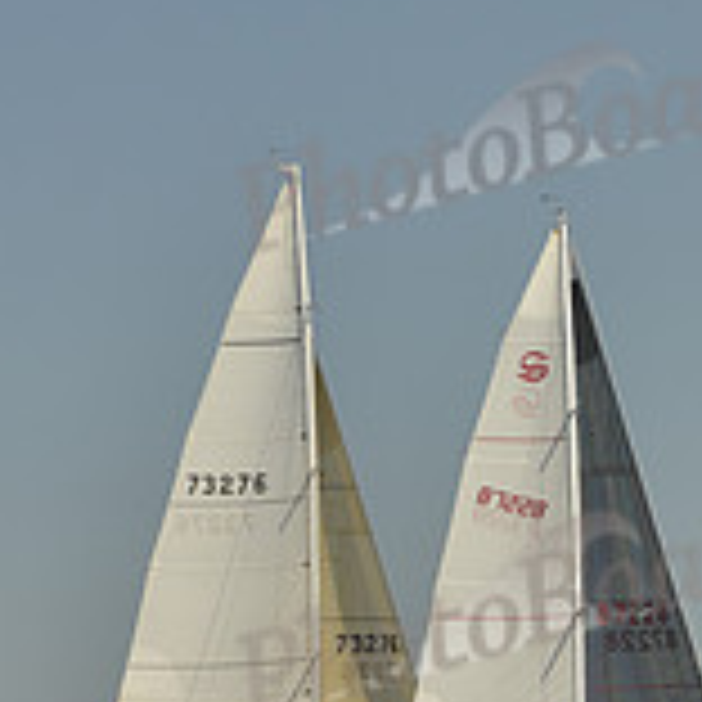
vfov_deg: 6.0
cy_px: 308
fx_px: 6677
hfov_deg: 5.9
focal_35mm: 291
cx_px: 1107
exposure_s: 1/1250
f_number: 5.6
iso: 200
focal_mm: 92
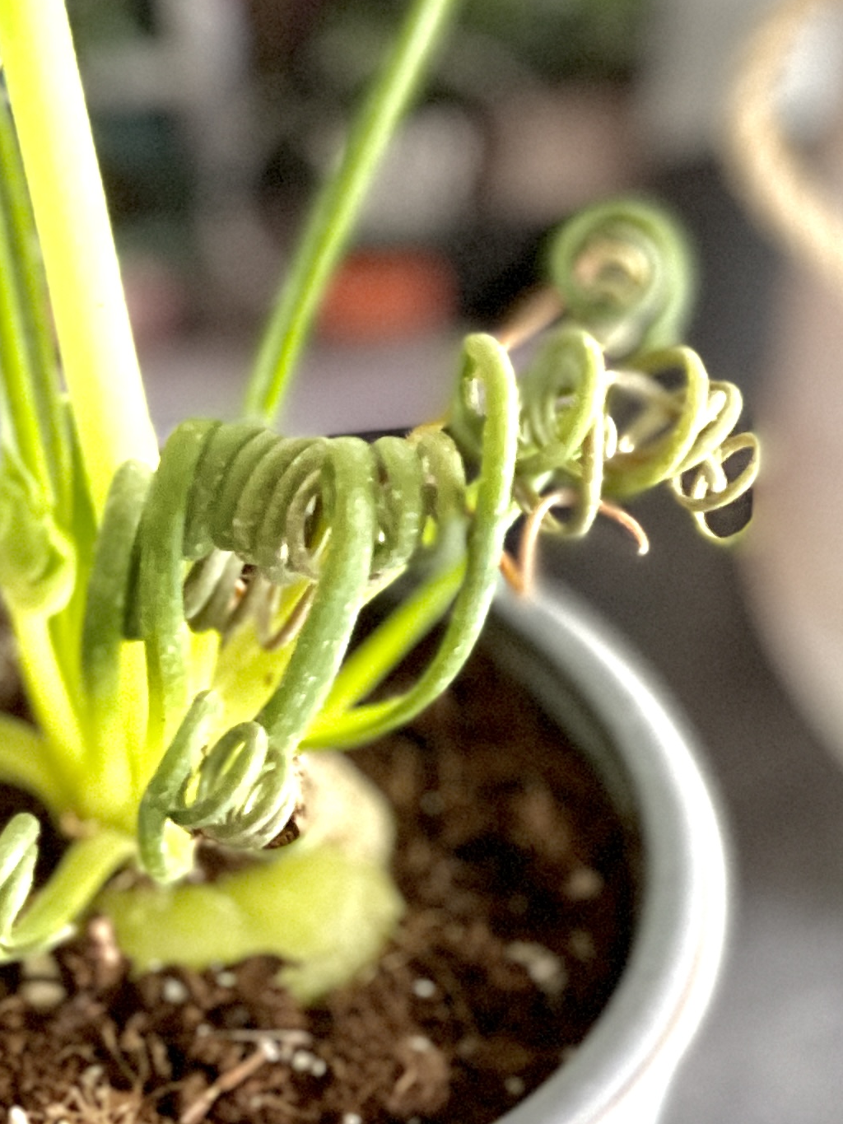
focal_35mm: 189
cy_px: 286
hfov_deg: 7.8
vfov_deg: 10.4
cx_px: 16
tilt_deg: -38.3
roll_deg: -4.1
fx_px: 6136
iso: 320
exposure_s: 1/40
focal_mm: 7.5
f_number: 2.2
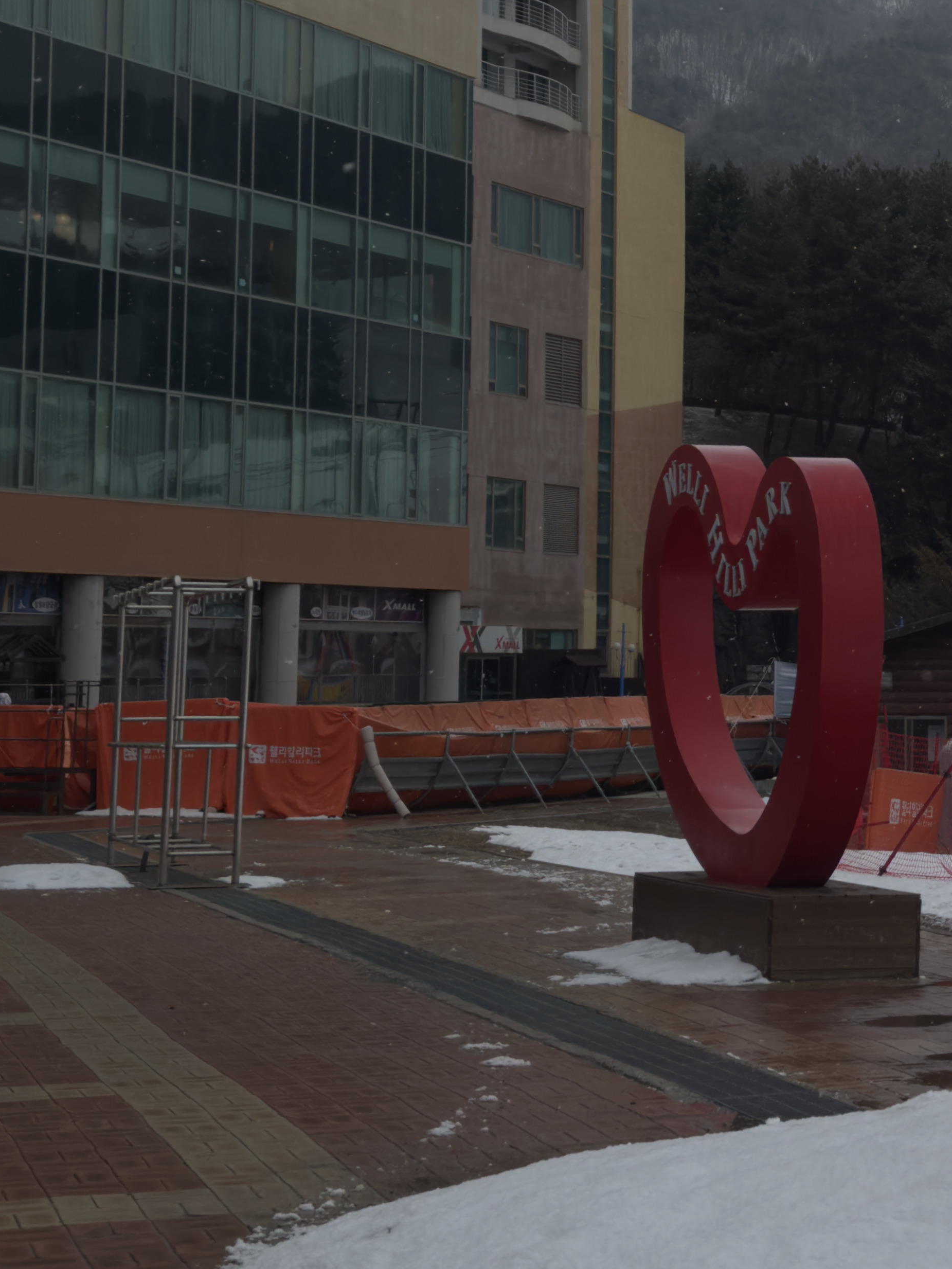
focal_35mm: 81
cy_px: 273
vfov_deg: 23.8
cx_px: 1039
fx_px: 2970
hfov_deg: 17.6
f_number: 1.78
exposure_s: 1/4608
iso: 100
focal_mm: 6.86
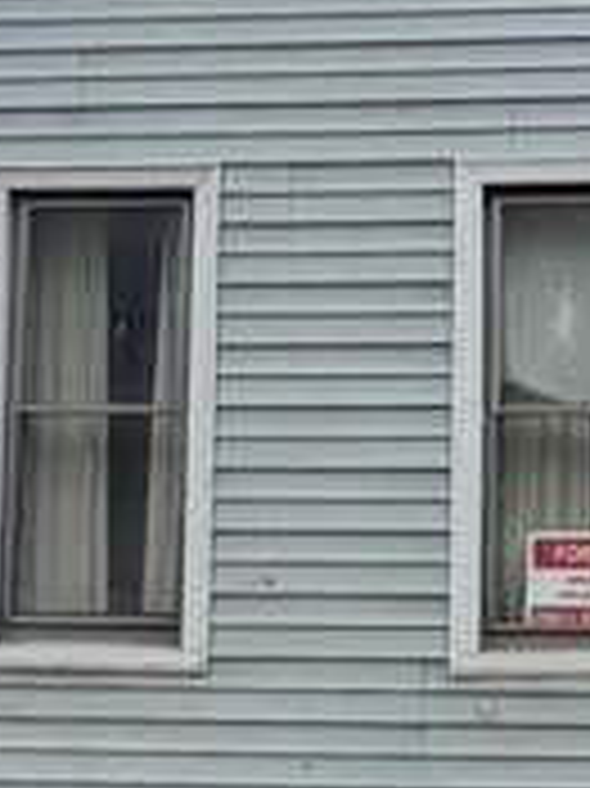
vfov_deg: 25.4
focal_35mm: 77
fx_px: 1752
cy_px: 401
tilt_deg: +5.8
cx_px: 613
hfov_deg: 18.5
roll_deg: +0.3
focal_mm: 2.22
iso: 20
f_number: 2.2
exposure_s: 1/830
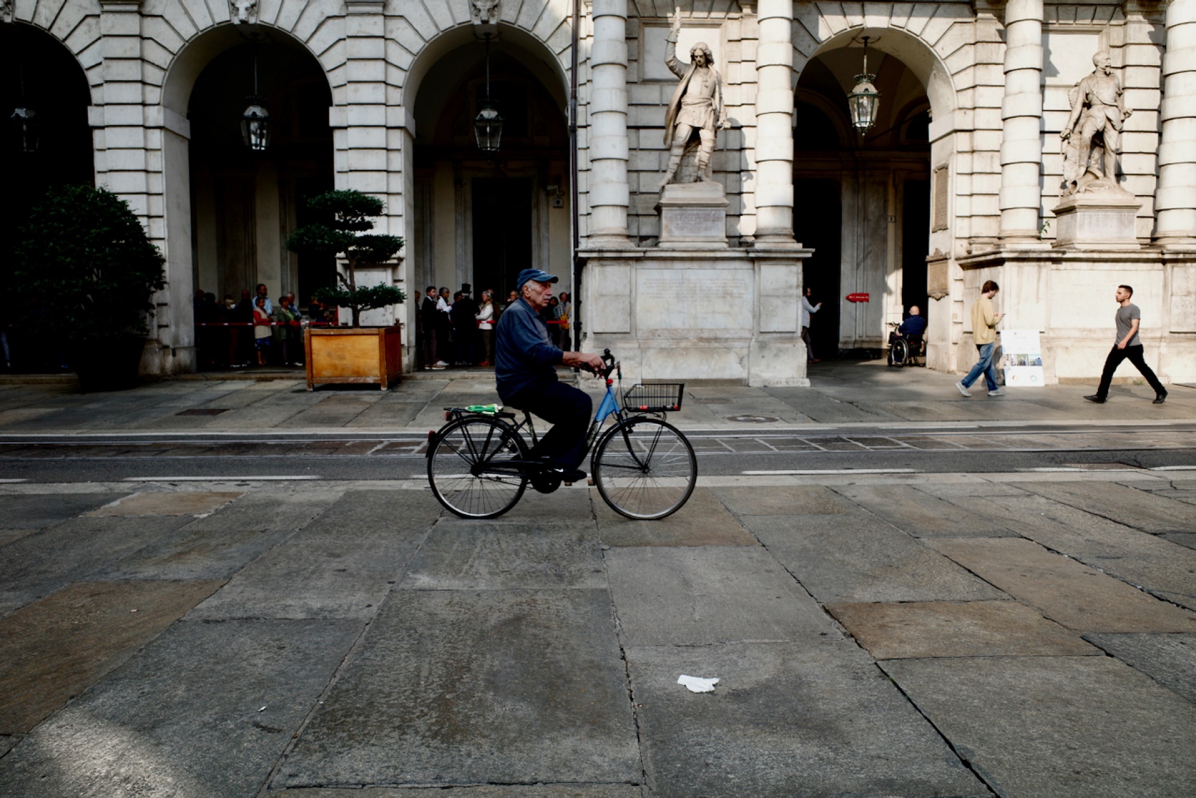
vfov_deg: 46.4
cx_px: 598
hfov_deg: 65.5
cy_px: 399
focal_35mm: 28
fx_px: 930
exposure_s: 1/400
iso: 200
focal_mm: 18.3
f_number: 5
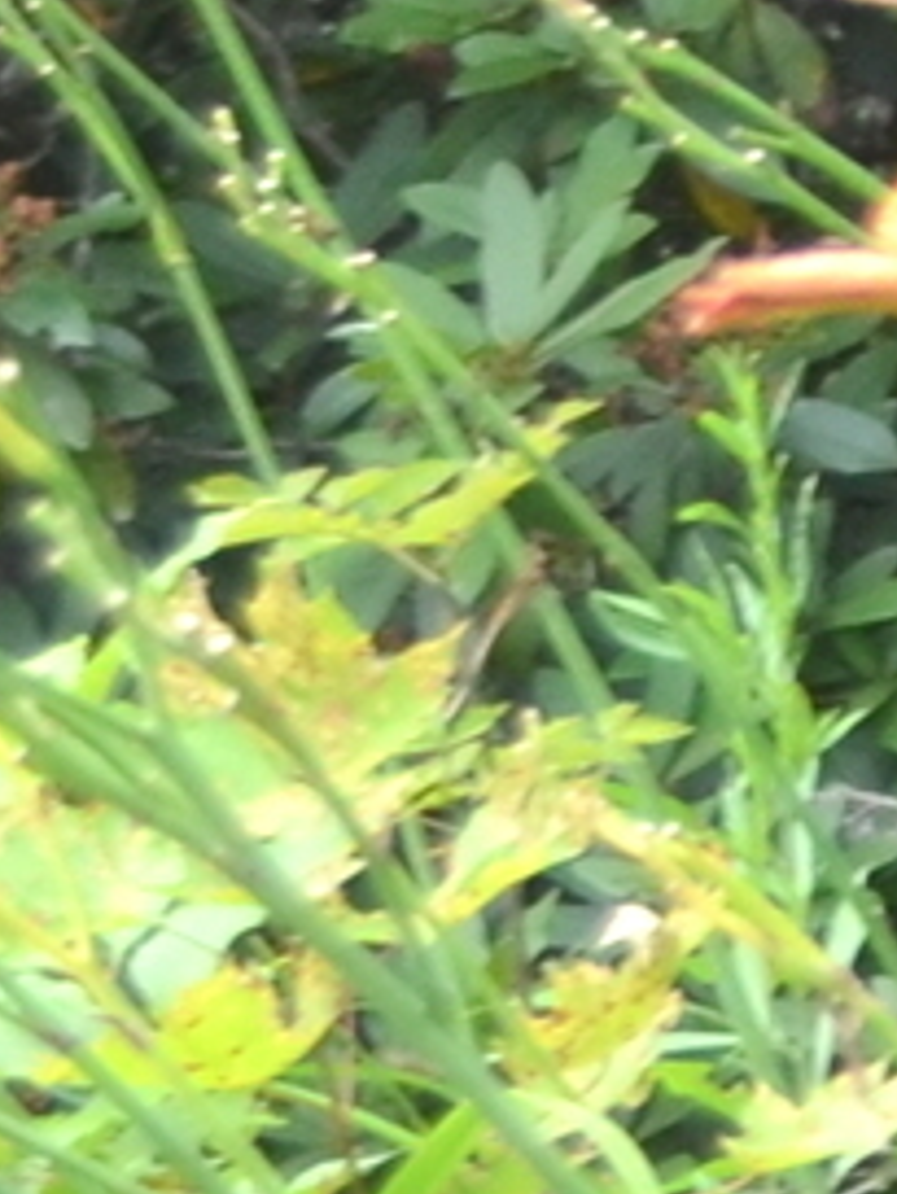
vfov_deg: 4.3
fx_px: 15639
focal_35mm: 453
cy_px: -1642
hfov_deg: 2.9
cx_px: 6126
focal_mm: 28
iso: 400
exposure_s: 1/125
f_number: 5.6
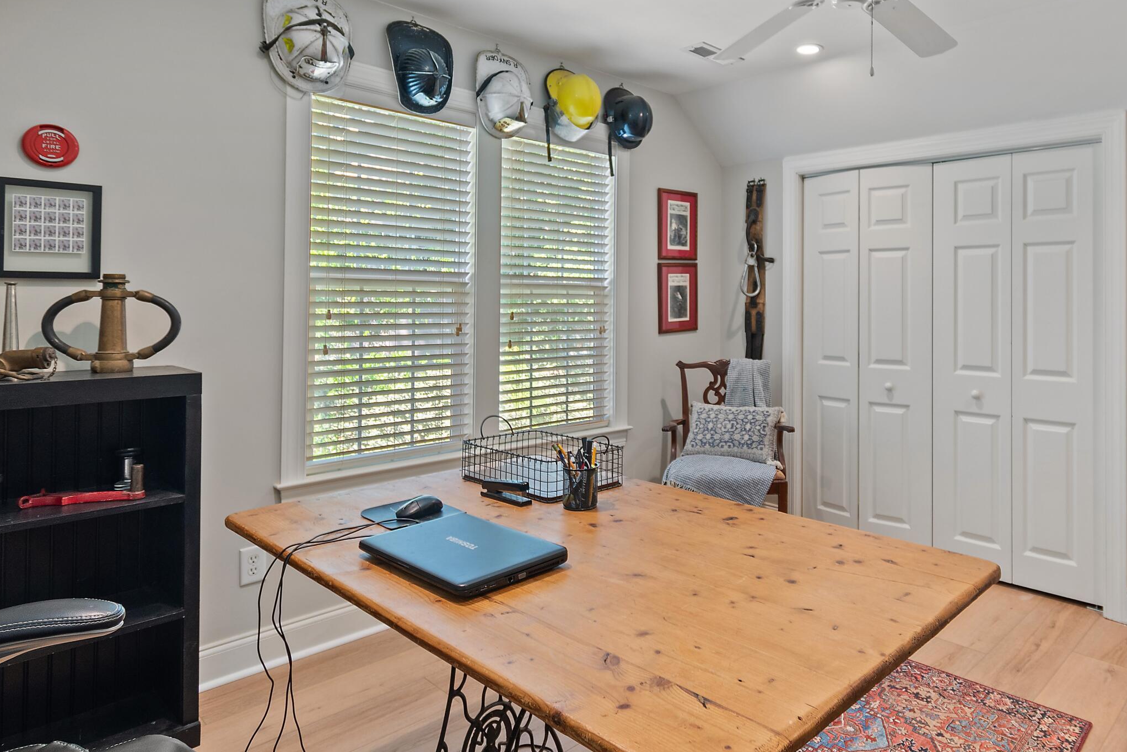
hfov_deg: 77.0
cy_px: 289
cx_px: 713
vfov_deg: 56.7
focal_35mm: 22
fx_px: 689
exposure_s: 1/2.5
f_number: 4.5
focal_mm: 10
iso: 100
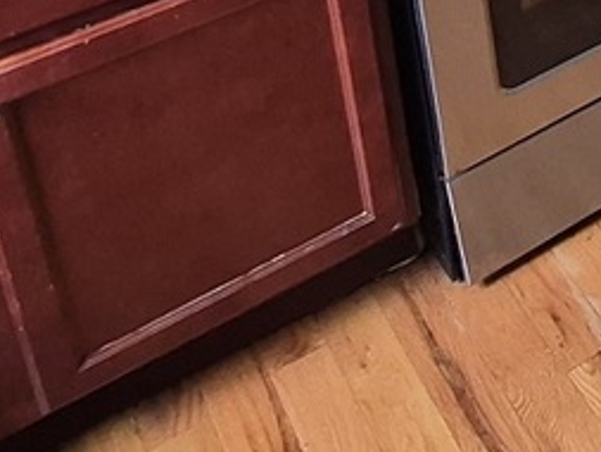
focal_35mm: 74
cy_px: -464
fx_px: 1285
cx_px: 881
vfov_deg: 15.6
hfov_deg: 22.1
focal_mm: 1.74
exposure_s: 1/60
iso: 400
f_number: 2.2
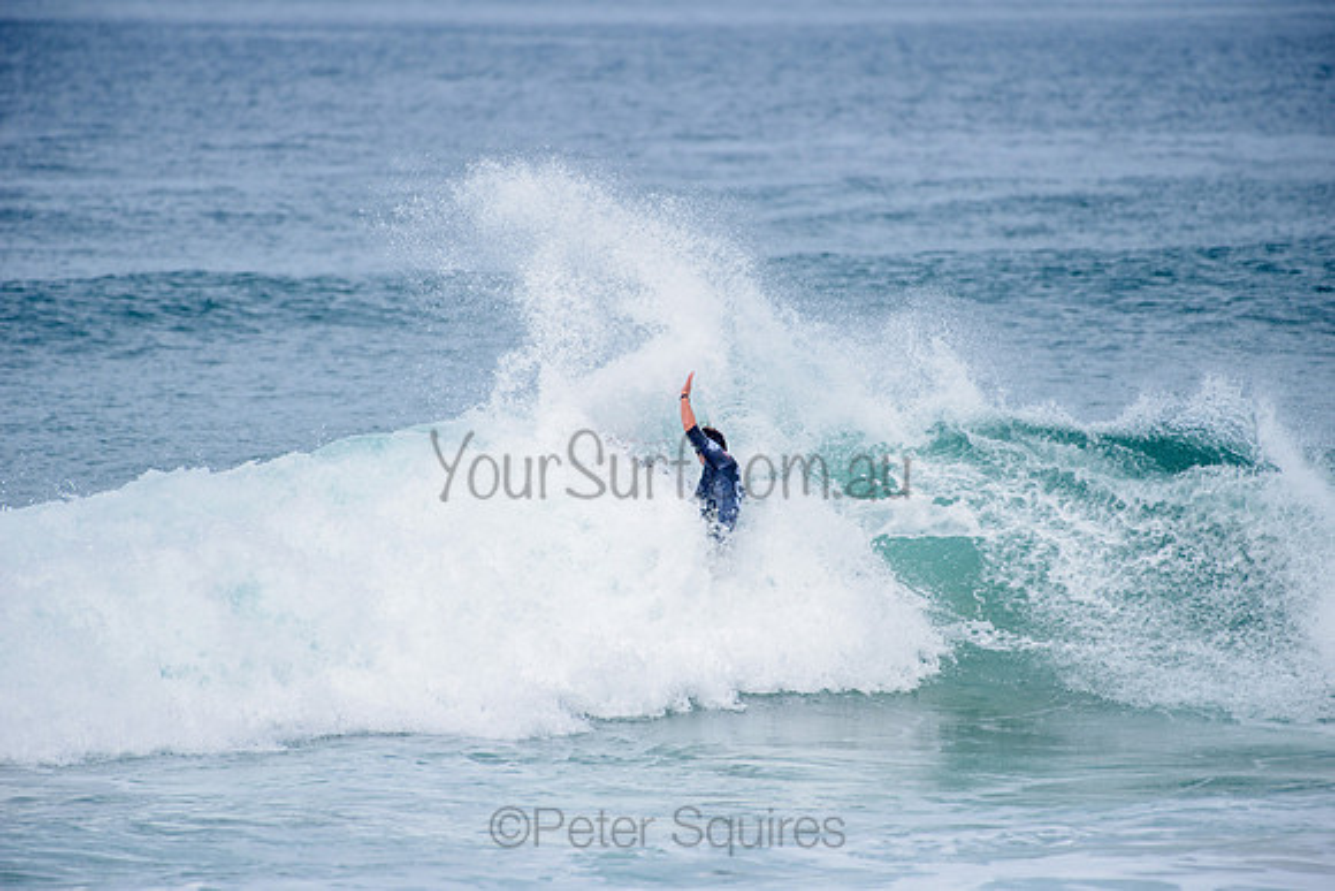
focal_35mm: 500
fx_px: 18545
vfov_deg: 2.8
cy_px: 446
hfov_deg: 4.1
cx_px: 668
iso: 250
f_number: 5.6
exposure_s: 1/2000
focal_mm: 500
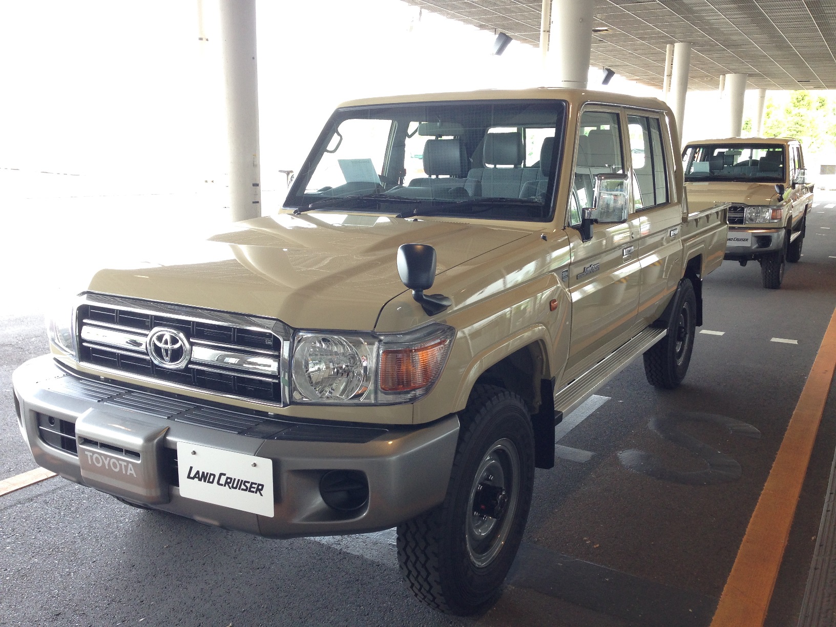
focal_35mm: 33
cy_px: 314
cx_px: 418
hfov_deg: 55.4
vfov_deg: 42.9
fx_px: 797
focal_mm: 4.12
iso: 64
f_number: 2.4
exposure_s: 1/60
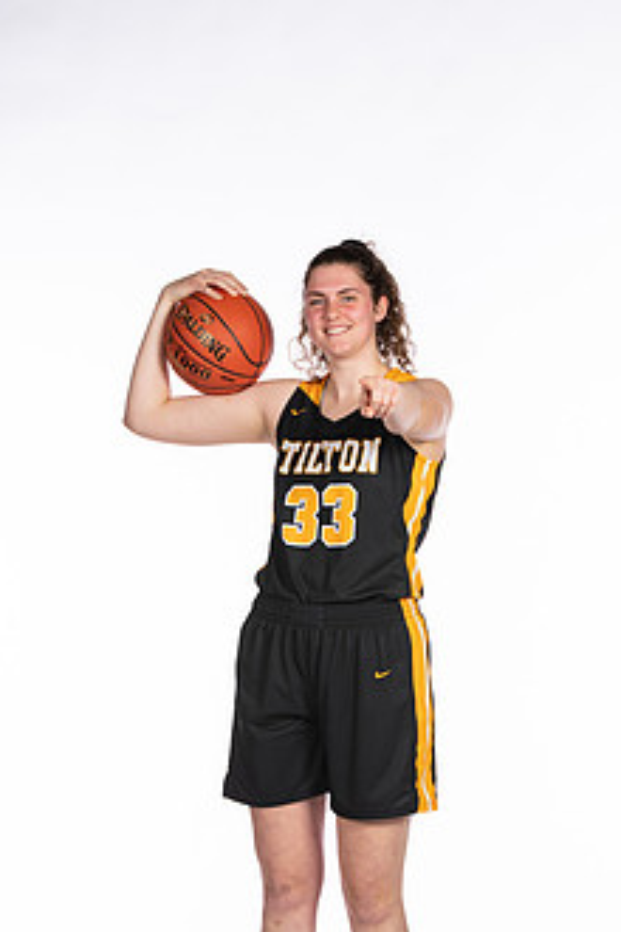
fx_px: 3700
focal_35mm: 143
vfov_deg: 14.3
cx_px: 353
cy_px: 633
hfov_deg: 9.6
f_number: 5.6
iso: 100
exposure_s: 1/100
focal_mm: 70
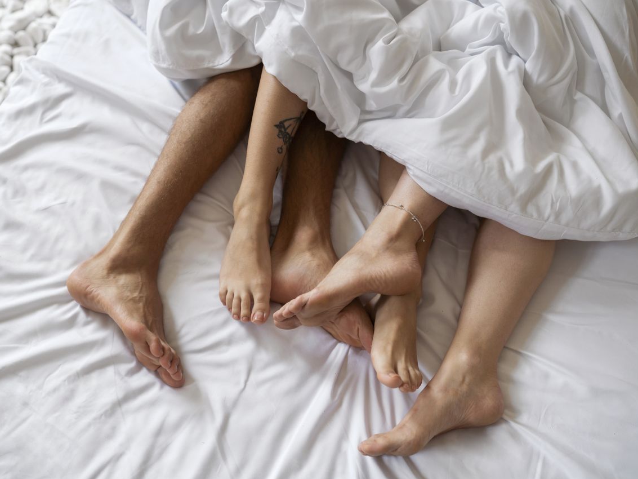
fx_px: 700
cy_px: 239
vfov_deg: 37.7
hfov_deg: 48.9
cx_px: 293
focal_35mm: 38
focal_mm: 35
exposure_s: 1/640
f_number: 2.2
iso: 250
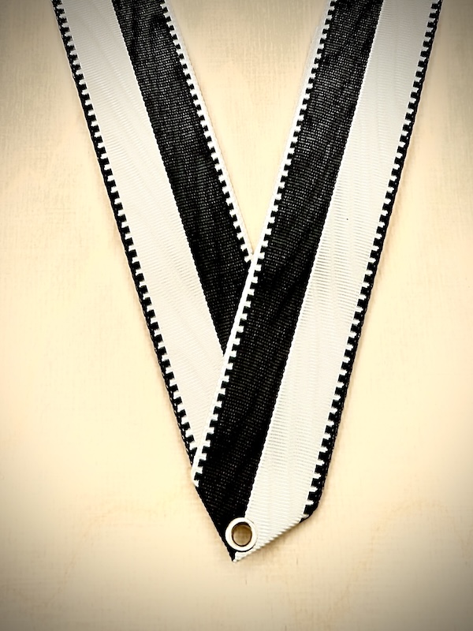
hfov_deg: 53.1
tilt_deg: -66.8
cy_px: 316
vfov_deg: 67.3
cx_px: 236
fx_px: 474
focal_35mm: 26
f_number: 1.5
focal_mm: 5.7
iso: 32
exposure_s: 1/118
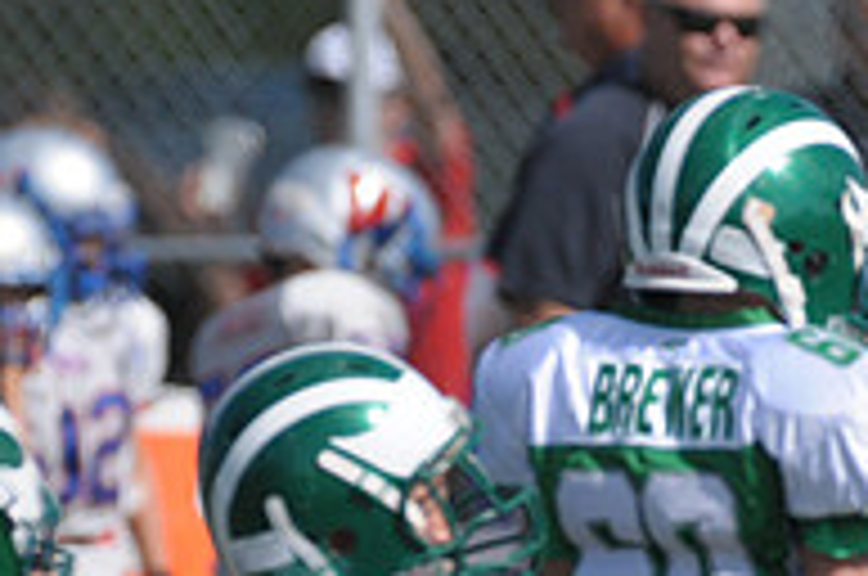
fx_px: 36828
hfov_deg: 1.4
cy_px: 808
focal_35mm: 1530
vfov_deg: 0.9
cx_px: 499
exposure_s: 1/6400
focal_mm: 340
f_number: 4
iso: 640
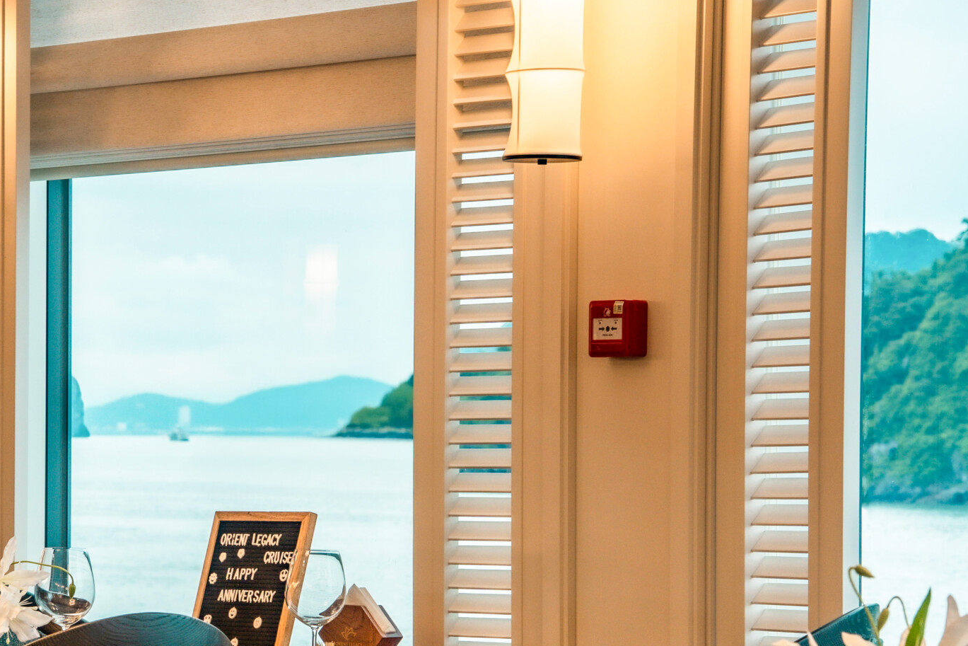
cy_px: 501
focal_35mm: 159
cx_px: 122
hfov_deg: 12.8
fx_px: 4275
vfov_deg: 8.6
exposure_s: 1/100
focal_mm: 85
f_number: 10
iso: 1000
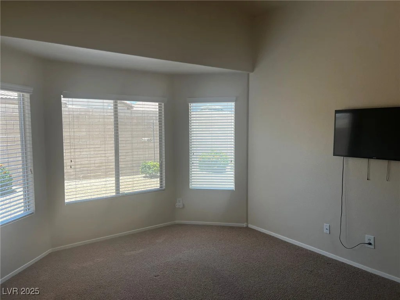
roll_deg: +0.3
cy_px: 150
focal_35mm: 26
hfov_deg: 67.3
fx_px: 300
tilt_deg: -5.7
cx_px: 200
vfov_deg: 53.1
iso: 50
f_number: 1.5
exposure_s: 1/572
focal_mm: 5.7
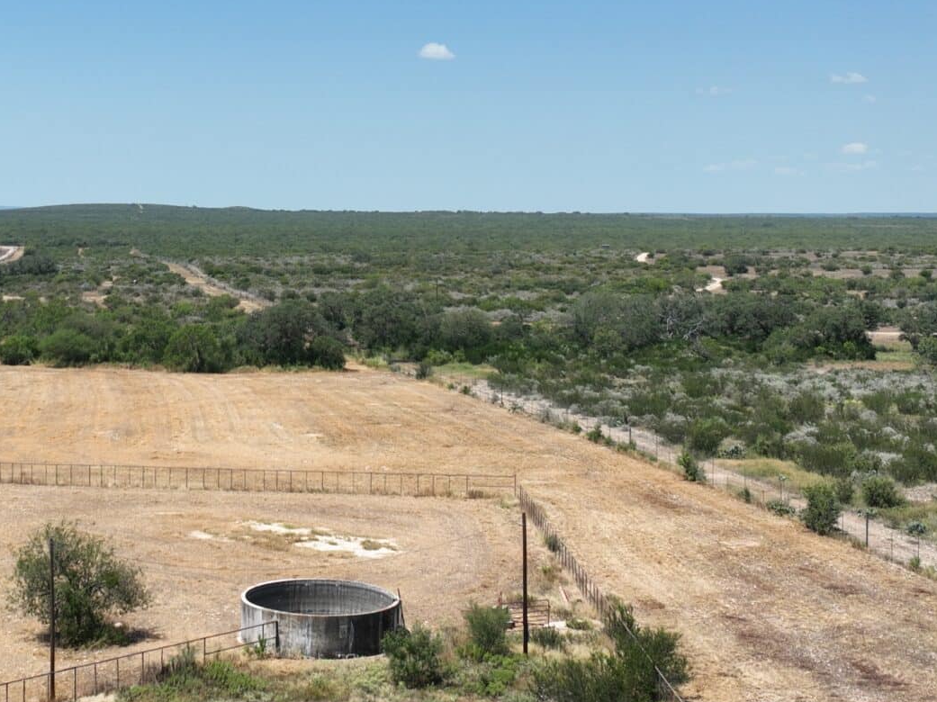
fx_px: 1596
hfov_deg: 32.1
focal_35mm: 59
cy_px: 220
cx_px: 228
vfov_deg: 24.6
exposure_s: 1/1600
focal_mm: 12.29
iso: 100
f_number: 2.8
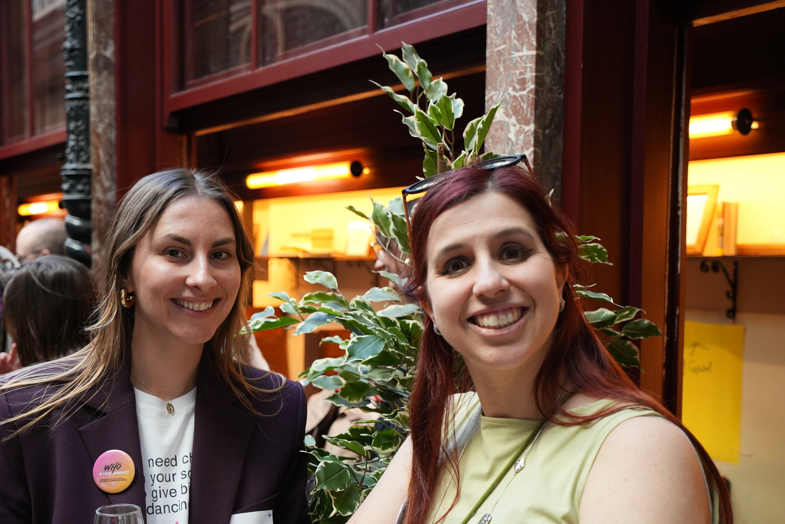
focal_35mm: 43
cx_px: 334
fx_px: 938
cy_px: 311
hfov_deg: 45.3
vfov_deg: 31.1
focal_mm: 23.9
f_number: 2.8
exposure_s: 1/200
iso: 800
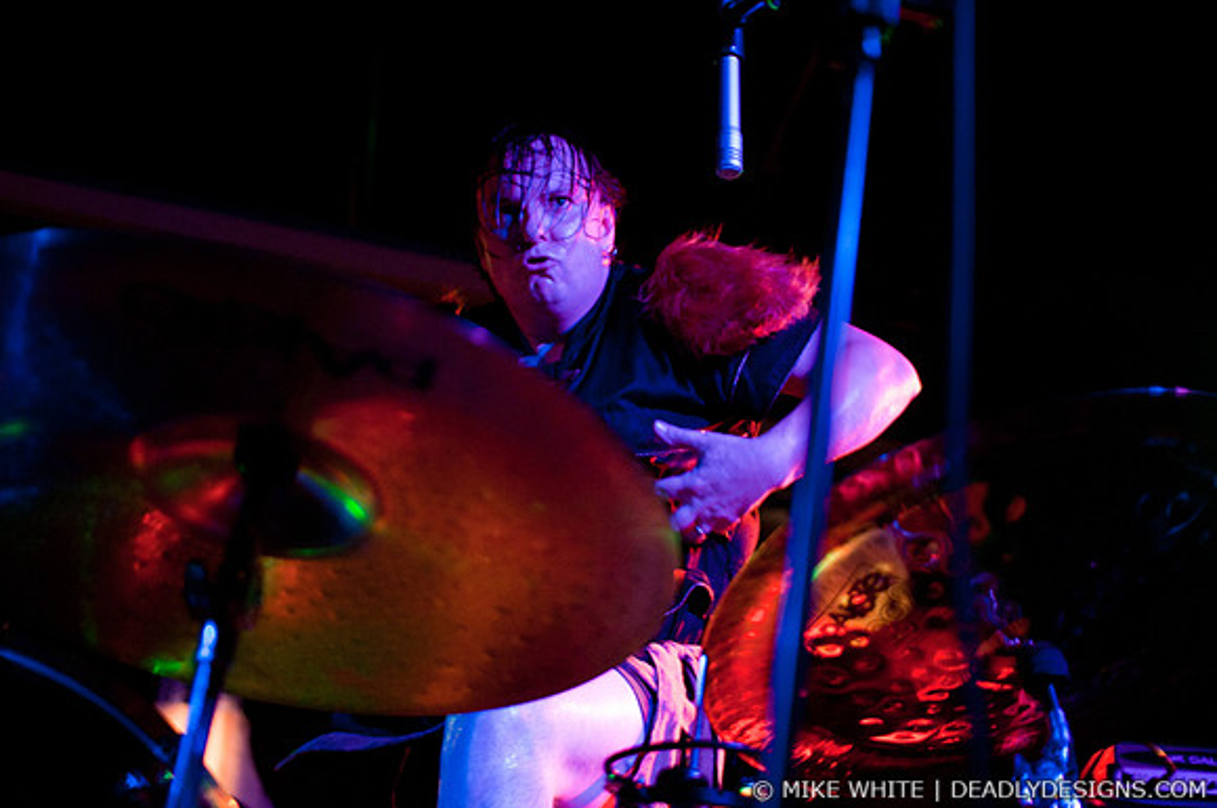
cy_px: 404
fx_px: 1519
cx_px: 608
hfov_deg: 43.7
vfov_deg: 29.8
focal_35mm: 45
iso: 1250
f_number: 1.8
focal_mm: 30
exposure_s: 1/125
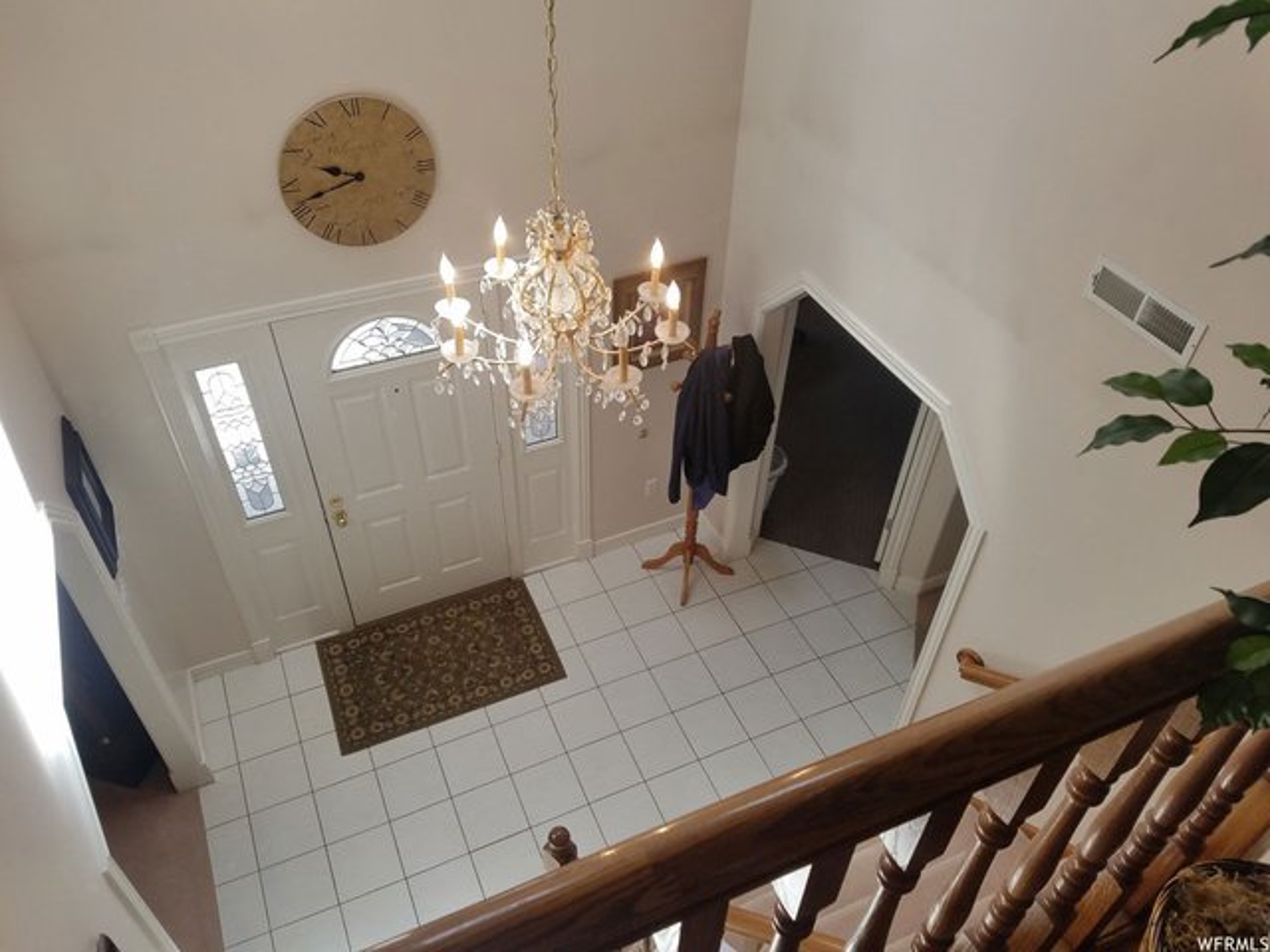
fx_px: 954
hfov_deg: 67.3
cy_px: 476
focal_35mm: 26
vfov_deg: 53.1
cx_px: 635
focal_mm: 4.2
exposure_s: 1/202
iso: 50
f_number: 1.7
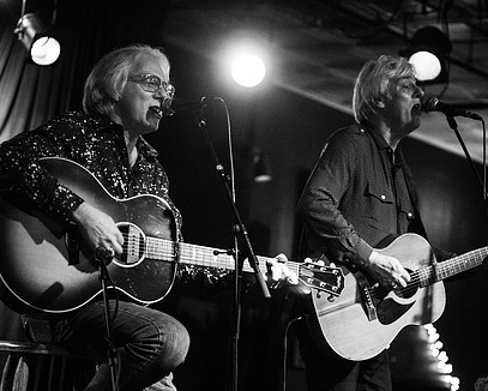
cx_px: 267
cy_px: 187
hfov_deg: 17.9
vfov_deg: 14.4
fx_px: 1546
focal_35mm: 107
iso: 3200
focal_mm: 80
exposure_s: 1/60
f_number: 3.2
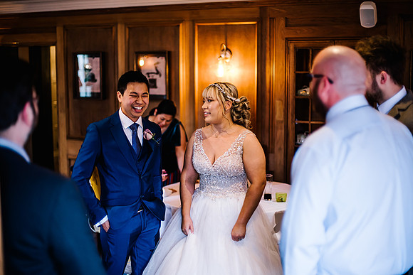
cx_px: 206
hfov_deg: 39.6
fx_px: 574
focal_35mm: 50
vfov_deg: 27.0
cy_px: 138
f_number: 1.4
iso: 800
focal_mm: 50
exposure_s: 1/250
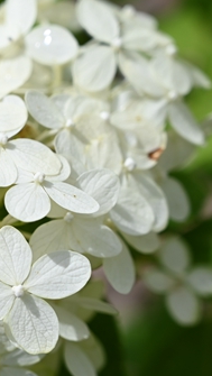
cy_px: 235
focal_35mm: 175
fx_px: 1745
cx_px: -27
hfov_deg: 6.9
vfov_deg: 12.3
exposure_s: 1/1600
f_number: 5
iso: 125
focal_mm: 70
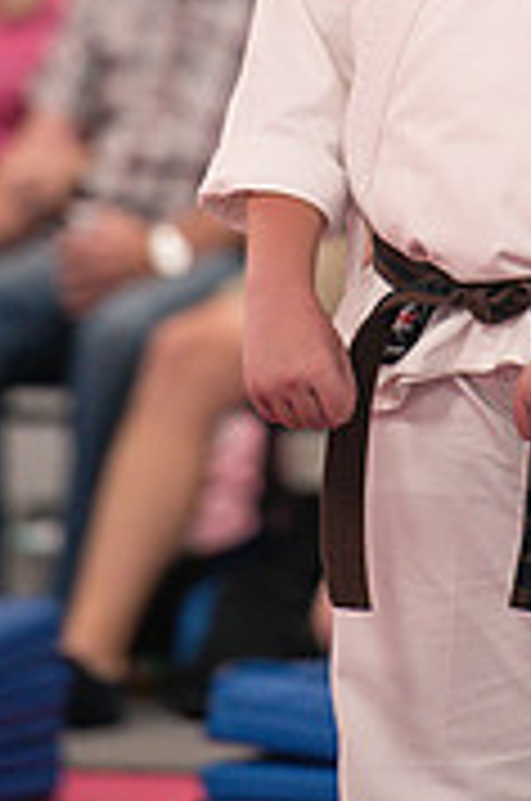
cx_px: 508
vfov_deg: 4.1
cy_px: -27
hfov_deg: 2.7
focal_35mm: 507
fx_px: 11260
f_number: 2.8
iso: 1600
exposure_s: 1/400
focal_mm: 200
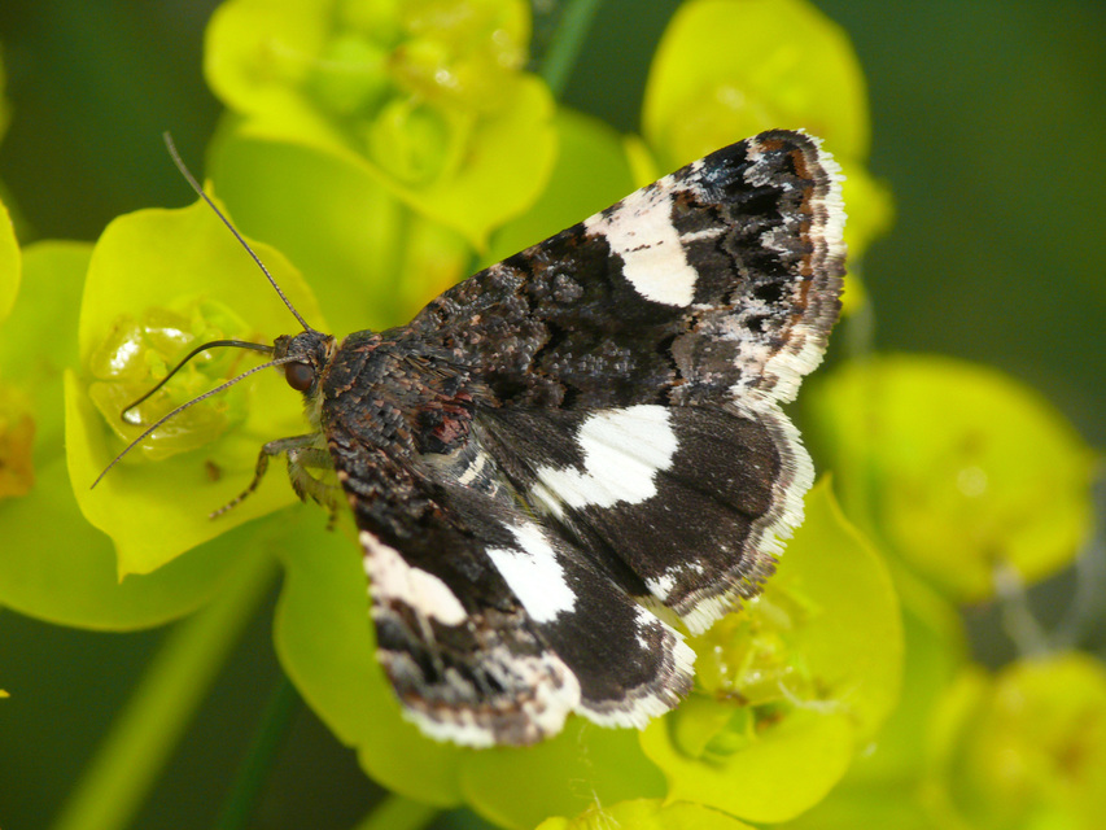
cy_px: 415
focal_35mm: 256
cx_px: 553
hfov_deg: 7.7
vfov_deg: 5.8
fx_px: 8180
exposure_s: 1/500
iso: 200
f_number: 6.3
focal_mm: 54.1
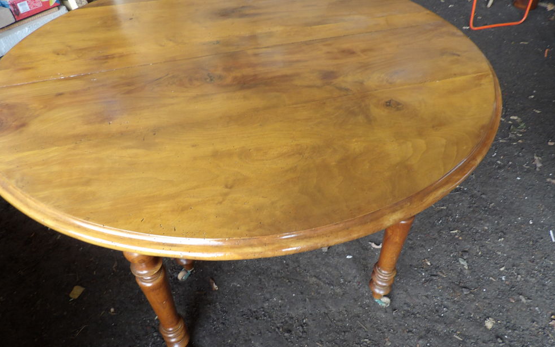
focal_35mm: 26
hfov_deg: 70.4
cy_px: 181
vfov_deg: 47.6
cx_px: 274
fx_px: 393
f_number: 3.2
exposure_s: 1/33
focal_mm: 4.3
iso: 161
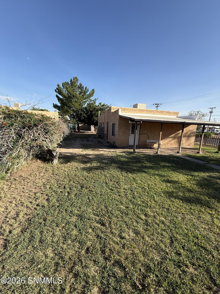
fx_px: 119
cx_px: 110
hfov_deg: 85.7
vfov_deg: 102.1
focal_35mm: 14
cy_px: 147
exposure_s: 1/1017
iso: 50
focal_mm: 2.22
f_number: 2.2
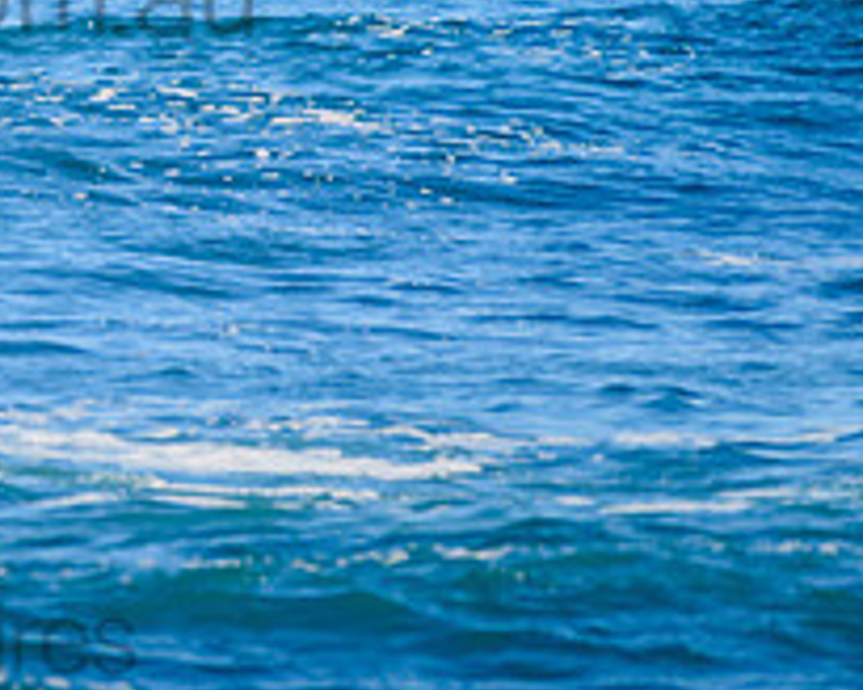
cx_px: 87
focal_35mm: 1628
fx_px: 41582
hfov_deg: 1.2
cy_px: -181
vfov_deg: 1.0
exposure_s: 1/2000
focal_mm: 500
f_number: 5.6
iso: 250
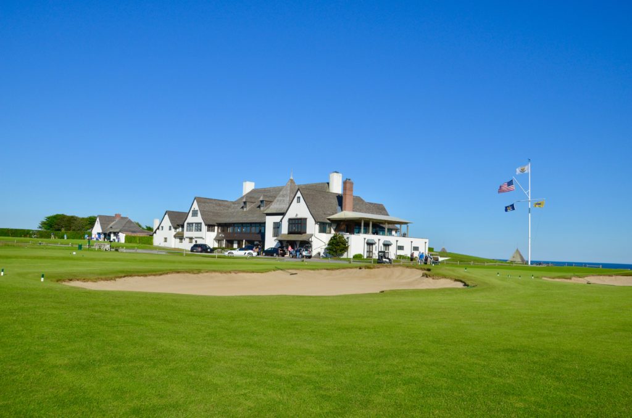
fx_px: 526
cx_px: 316
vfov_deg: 43.4
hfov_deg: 62.0
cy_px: 209
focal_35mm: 30
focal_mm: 20
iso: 400
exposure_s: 1/2000
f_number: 8
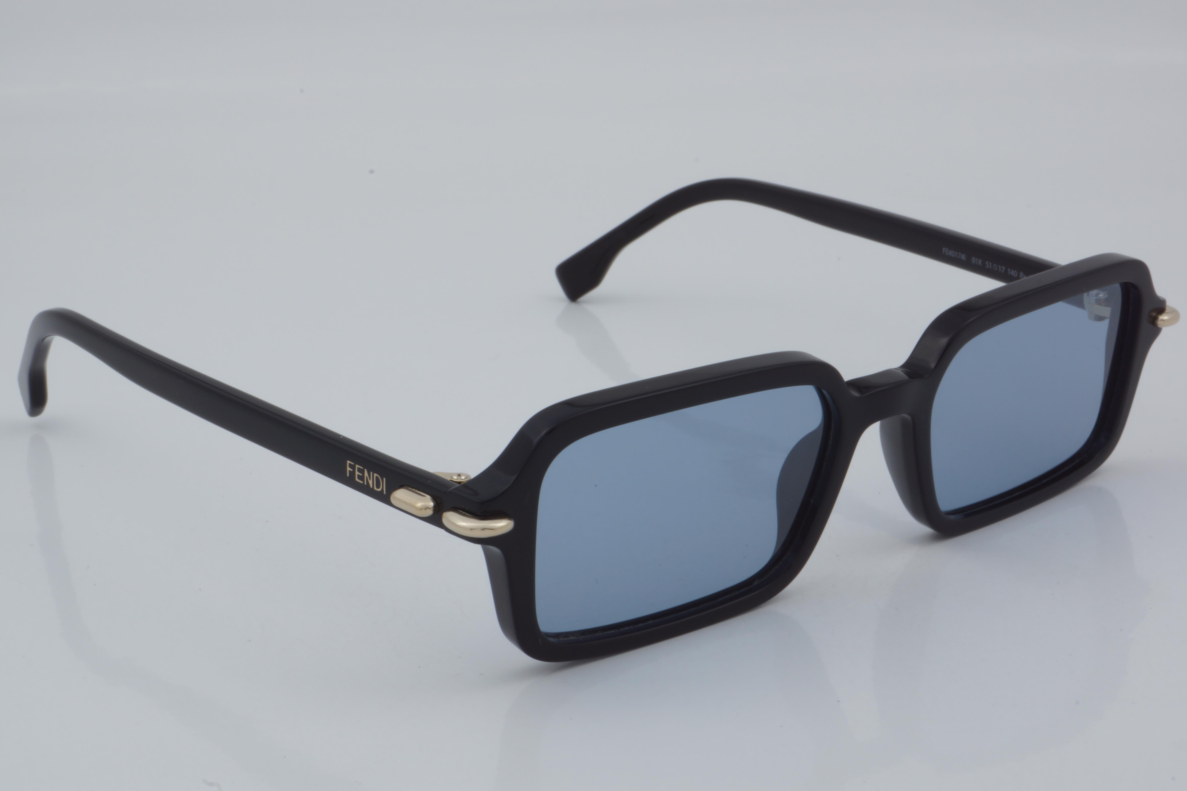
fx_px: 2506
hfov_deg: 26.7
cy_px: 398
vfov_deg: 17.9
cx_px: 593
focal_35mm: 76
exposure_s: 1/4
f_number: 32
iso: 100
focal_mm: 50
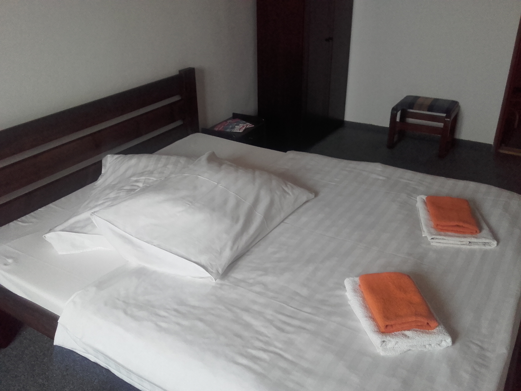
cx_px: 260
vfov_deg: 45.4
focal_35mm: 31
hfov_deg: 58.4
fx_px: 467
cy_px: 196
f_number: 2.2
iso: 160
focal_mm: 3.31
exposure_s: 1/17
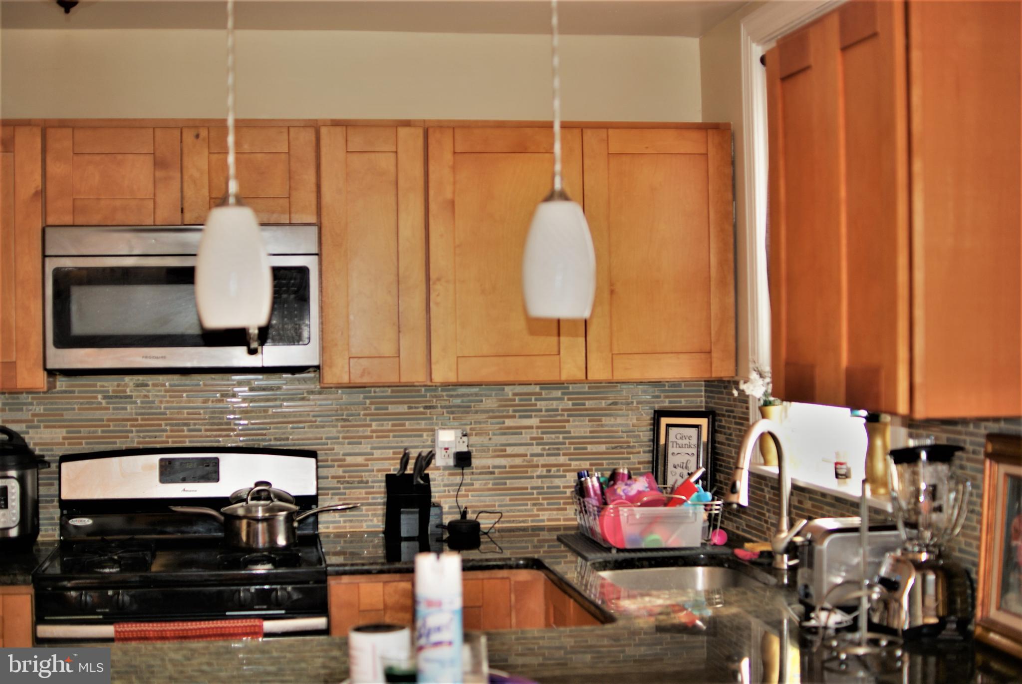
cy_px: 342
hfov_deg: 37.8
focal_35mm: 52
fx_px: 1492
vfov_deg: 25.8
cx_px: 511
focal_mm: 35
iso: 100
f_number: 2
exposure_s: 1/160
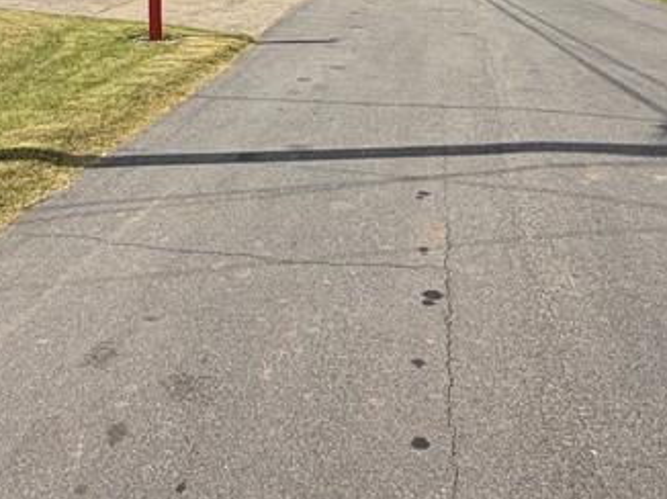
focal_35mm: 44
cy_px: -137
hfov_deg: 41.9
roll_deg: +1.7
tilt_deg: +2.5
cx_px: 182
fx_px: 847
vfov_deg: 27.7
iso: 25
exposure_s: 1/770
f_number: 2.2
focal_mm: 2.22
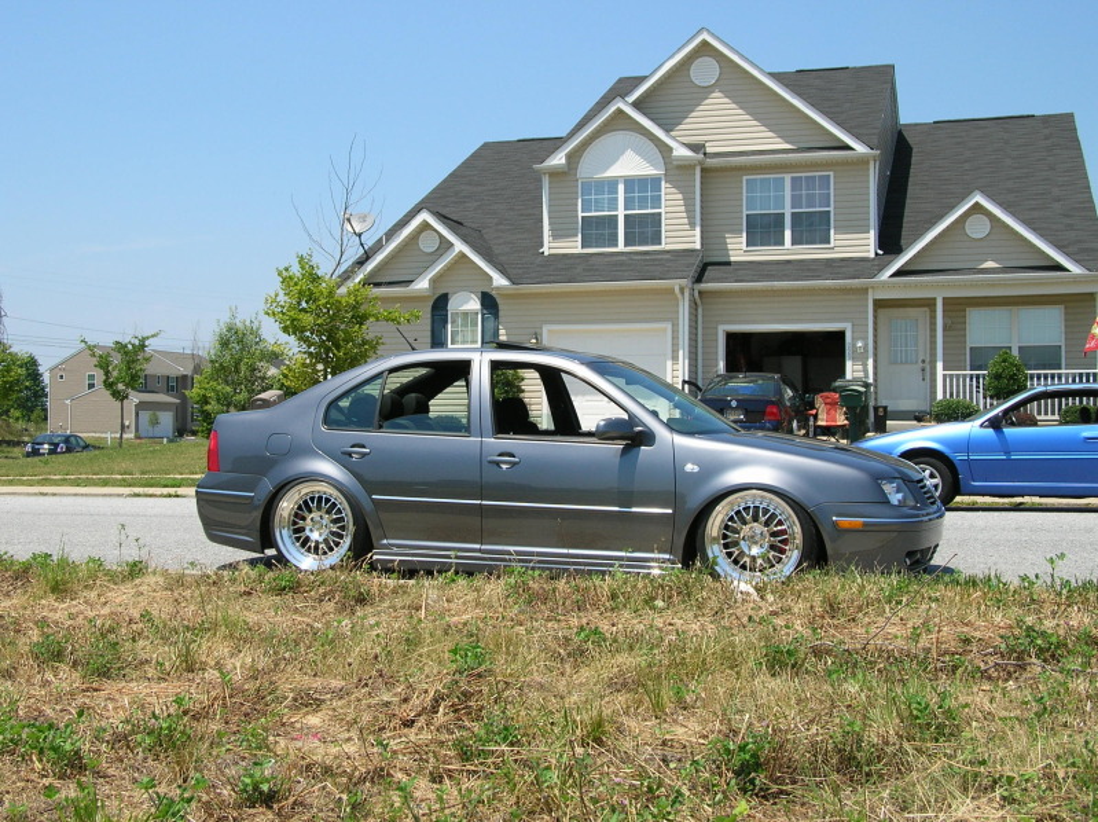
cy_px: 411
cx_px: 549
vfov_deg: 30.8
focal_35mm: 47
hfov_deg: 40.5
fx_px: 1490
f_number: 4.1
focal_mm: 7.8
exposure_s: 1/510
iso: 50
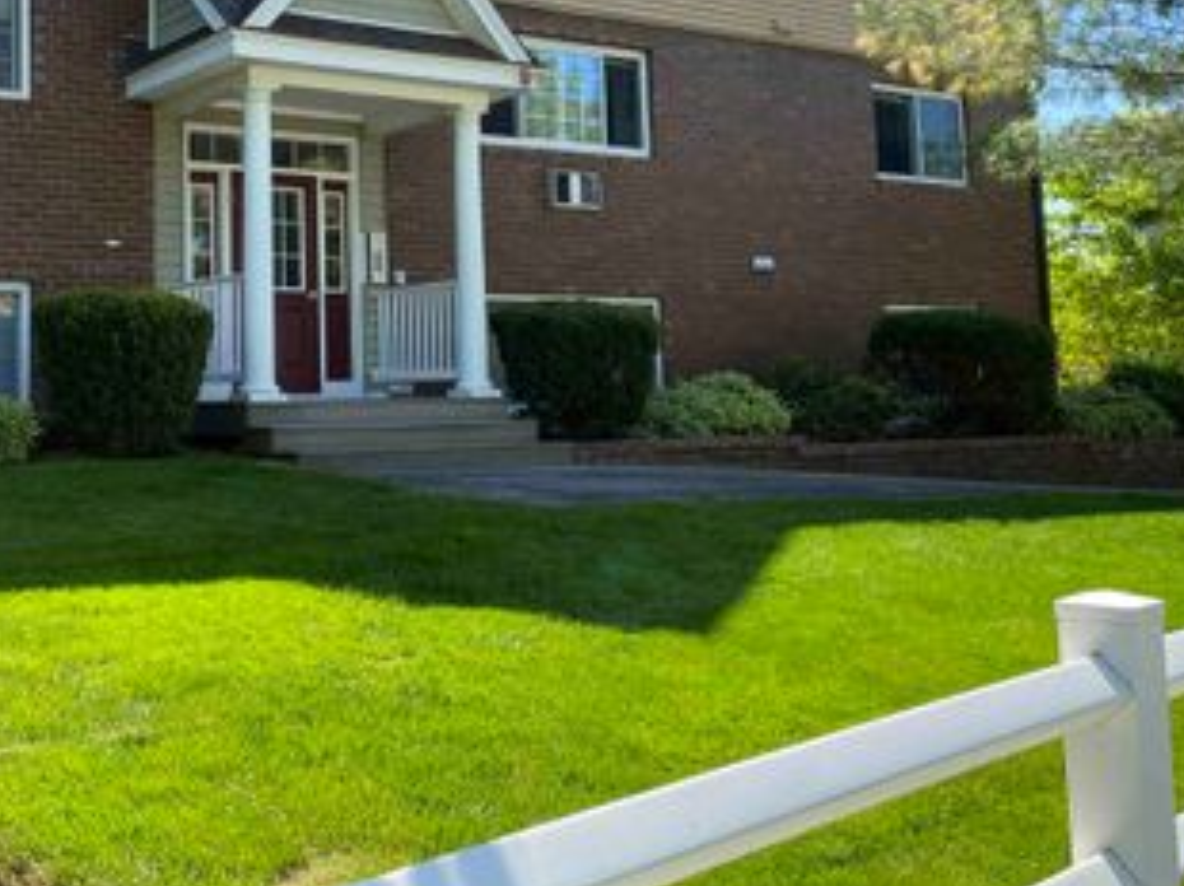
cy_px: 216
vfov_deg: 33.6
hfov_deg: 43.9
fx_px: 1435
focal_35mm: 42
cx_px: 355
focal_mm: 4.25
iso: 32
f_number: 1.8
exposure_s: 1/711
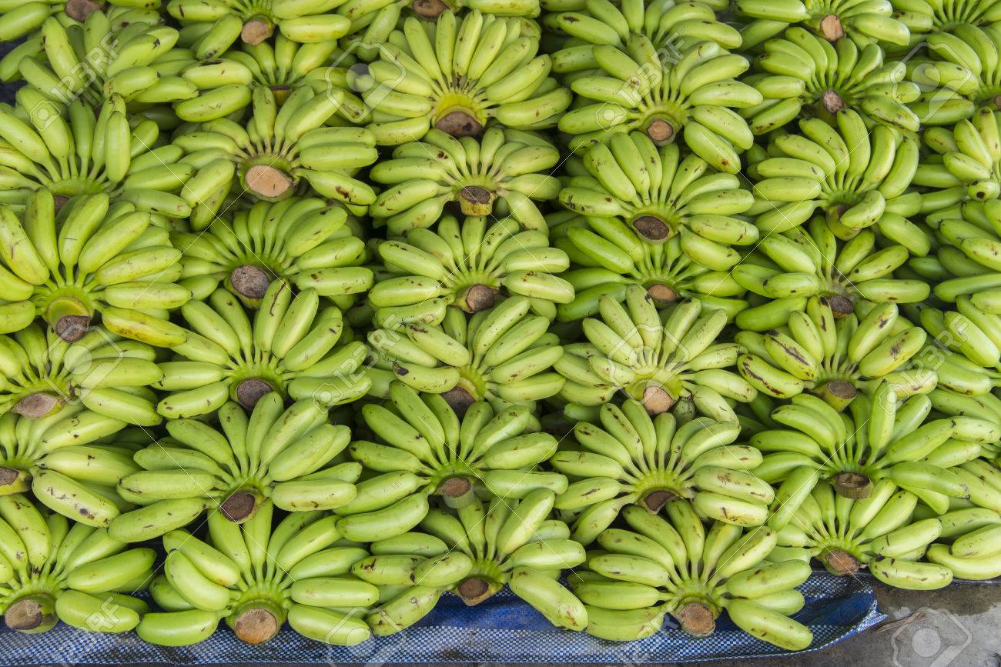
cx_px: 500
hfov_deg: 42.7
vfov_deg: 29.3
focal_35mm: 46
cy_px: 334
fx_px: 1279
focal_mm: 46
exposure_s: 1/80
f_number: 6.3
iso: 200
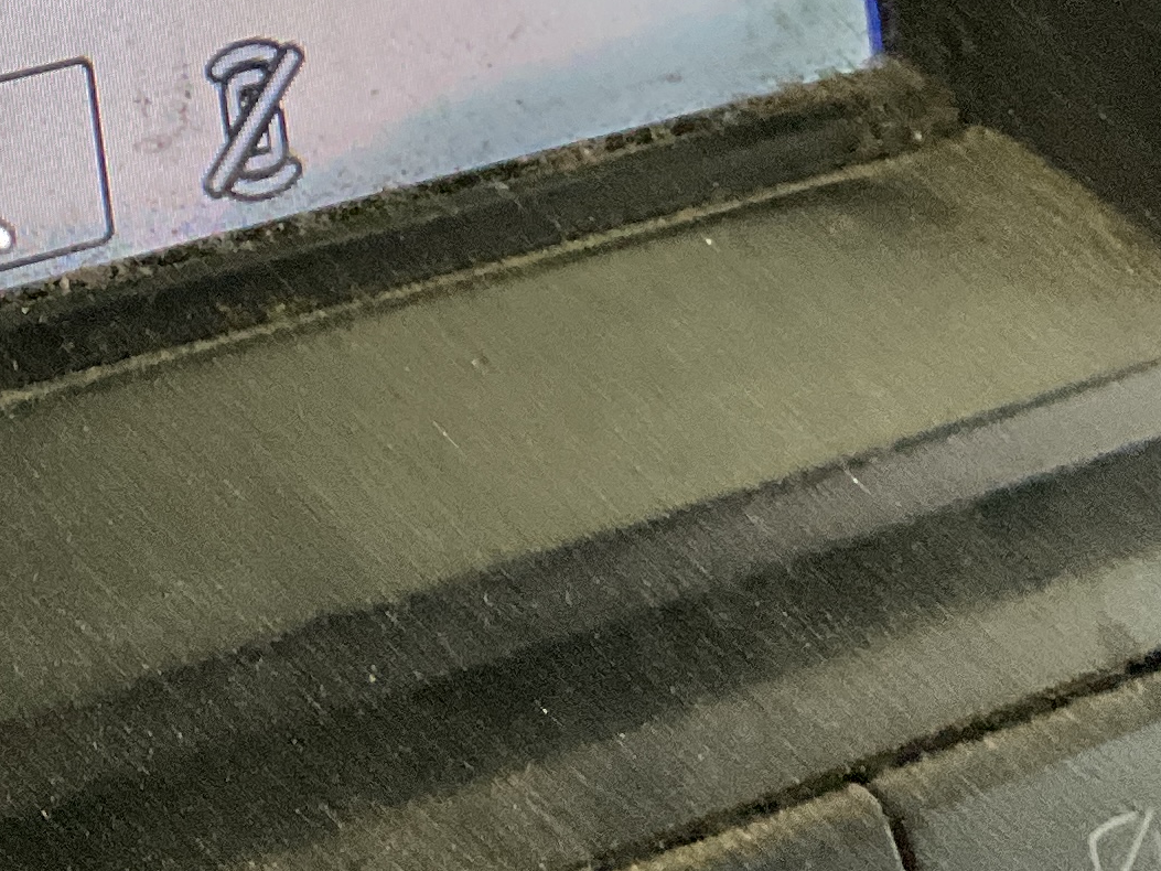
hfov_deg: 17.0
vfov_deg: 12.6
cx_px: -216
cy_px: -465
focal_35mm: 111
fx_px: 3723
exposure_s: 1/60
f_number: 1.8
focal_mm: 3
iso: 200
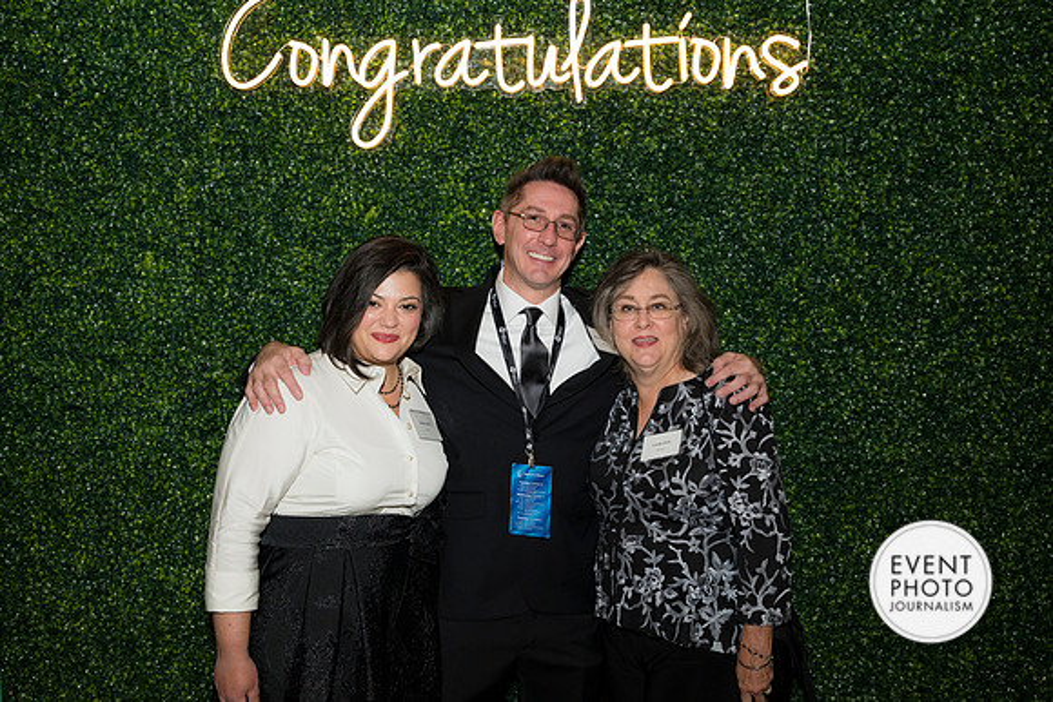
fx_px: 1229
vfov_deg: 31.9
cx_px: 526
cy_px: 351
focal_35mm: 42
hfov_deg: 46.4
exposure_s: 1/160
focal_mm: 42
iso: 800
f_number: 5
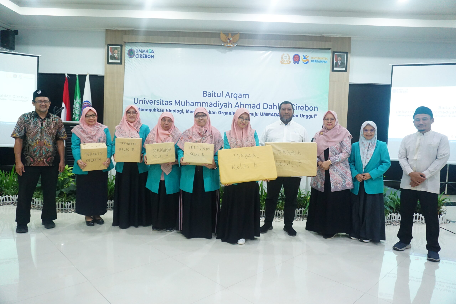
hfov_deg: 73.7
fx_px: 304
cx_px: 228
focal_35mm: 24
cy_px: 152
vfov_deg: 53.2
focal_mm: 16
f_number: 3.5
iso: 2500
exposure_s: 1/60
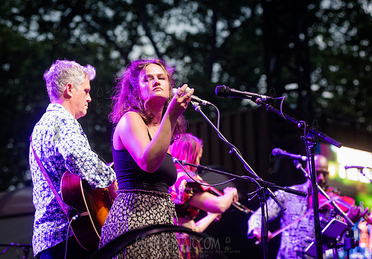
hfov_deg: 17.6
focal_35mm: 115
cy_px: 115
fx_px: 1200
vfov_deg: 12.3
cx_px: 156
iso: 4000
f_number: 4
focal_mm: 100
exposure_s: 1/500
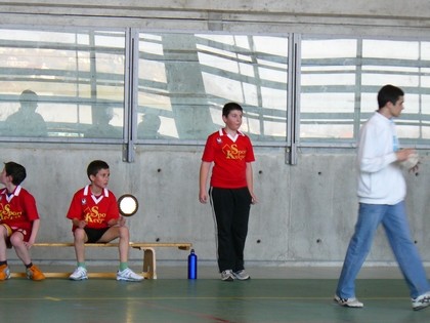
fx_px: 2770
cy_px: 162
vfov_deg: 6.7
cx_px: 215
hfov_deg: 8.9
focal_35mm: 223
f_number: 3.3
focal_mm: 37.1
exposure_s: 1/30
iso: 160
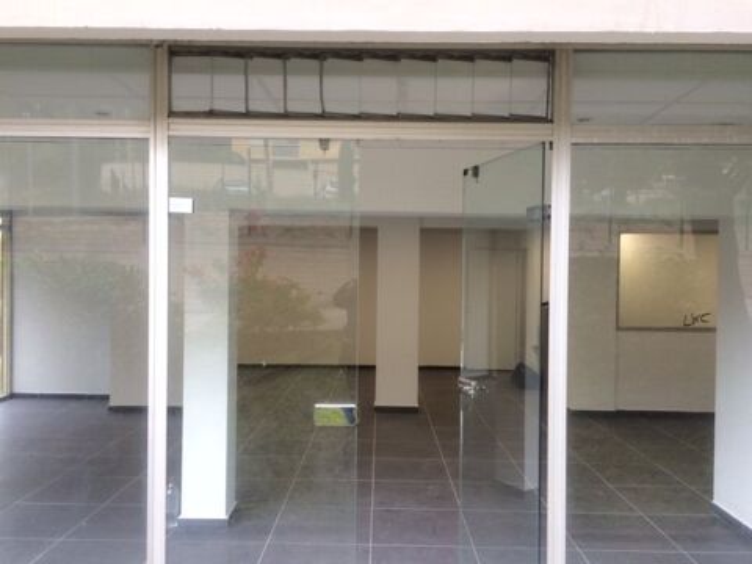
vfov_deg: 48.2
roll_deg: -2.2
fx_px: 630
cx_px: 376
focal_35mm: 29
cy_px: 282
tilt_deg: +0.0
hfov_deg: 61.7
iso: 40
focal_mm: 4.15
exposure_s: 1/100
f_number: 2.2
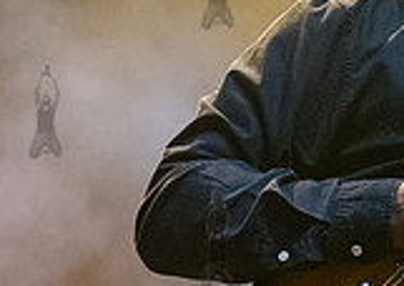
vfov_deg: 5.1
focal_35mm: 278
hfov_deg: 7.2
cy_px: 8
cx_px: 548
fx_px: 3180
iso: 6400
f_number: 3.5
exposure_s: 1/500
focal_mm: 56
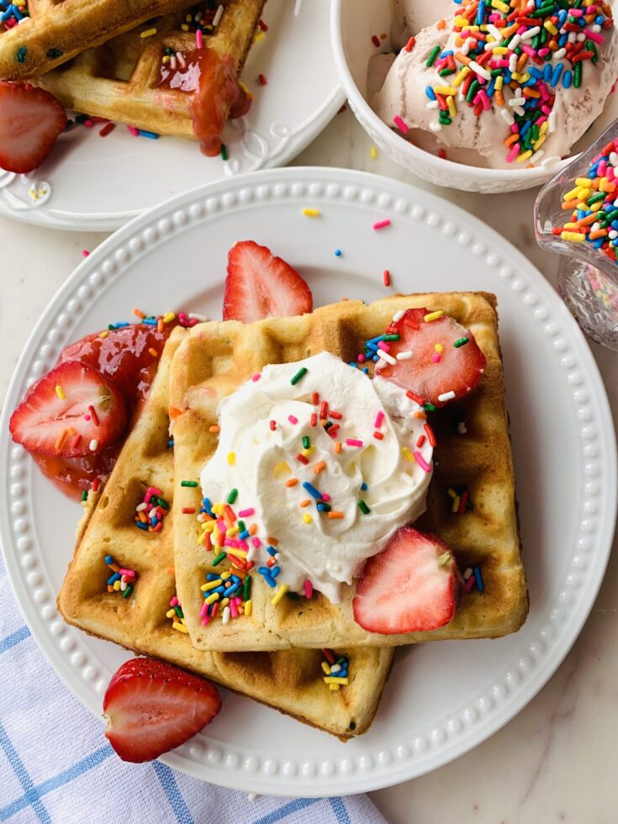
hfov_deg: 53.1
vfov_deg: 67.3
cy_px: 412
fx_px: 619
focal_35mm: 26
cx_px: 309
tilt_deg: -82.1
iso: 32
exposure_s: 1/122
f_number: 1.8
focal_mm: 4.25
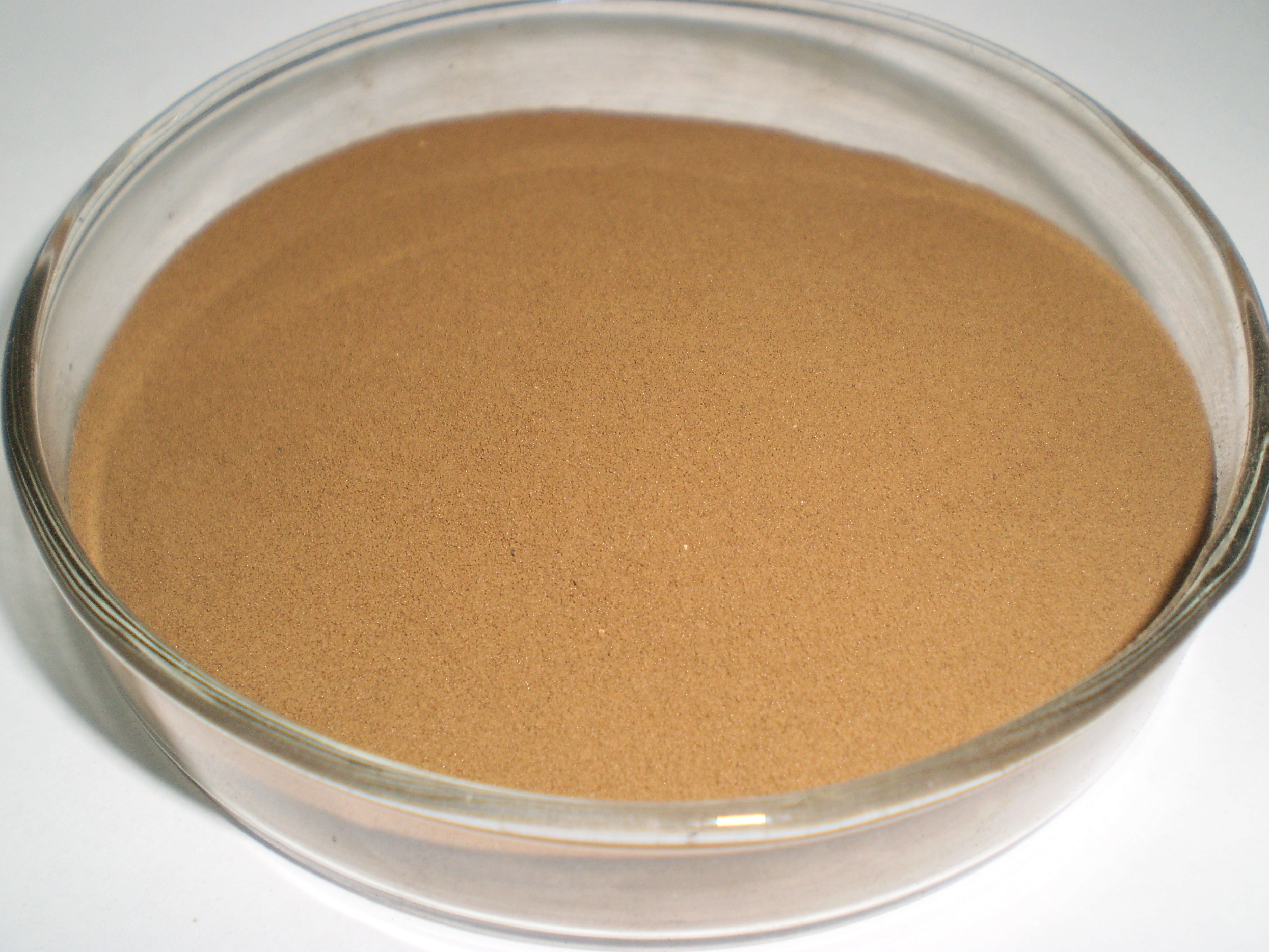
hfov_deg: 50.1
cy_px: 472
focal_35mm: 37
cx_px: 640
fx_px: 1356
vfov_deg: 38.7
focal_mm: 6.3
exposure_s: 1/30
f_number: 3.1
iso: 125
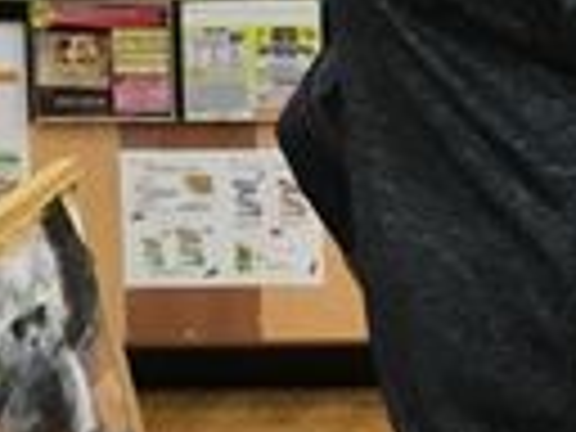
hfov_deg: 12.2
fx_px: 2413
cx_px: 1125
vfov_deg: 9.9
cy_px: -256
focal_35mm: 145
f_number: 2.4
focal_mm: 3.3
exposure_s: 1/33
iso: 64
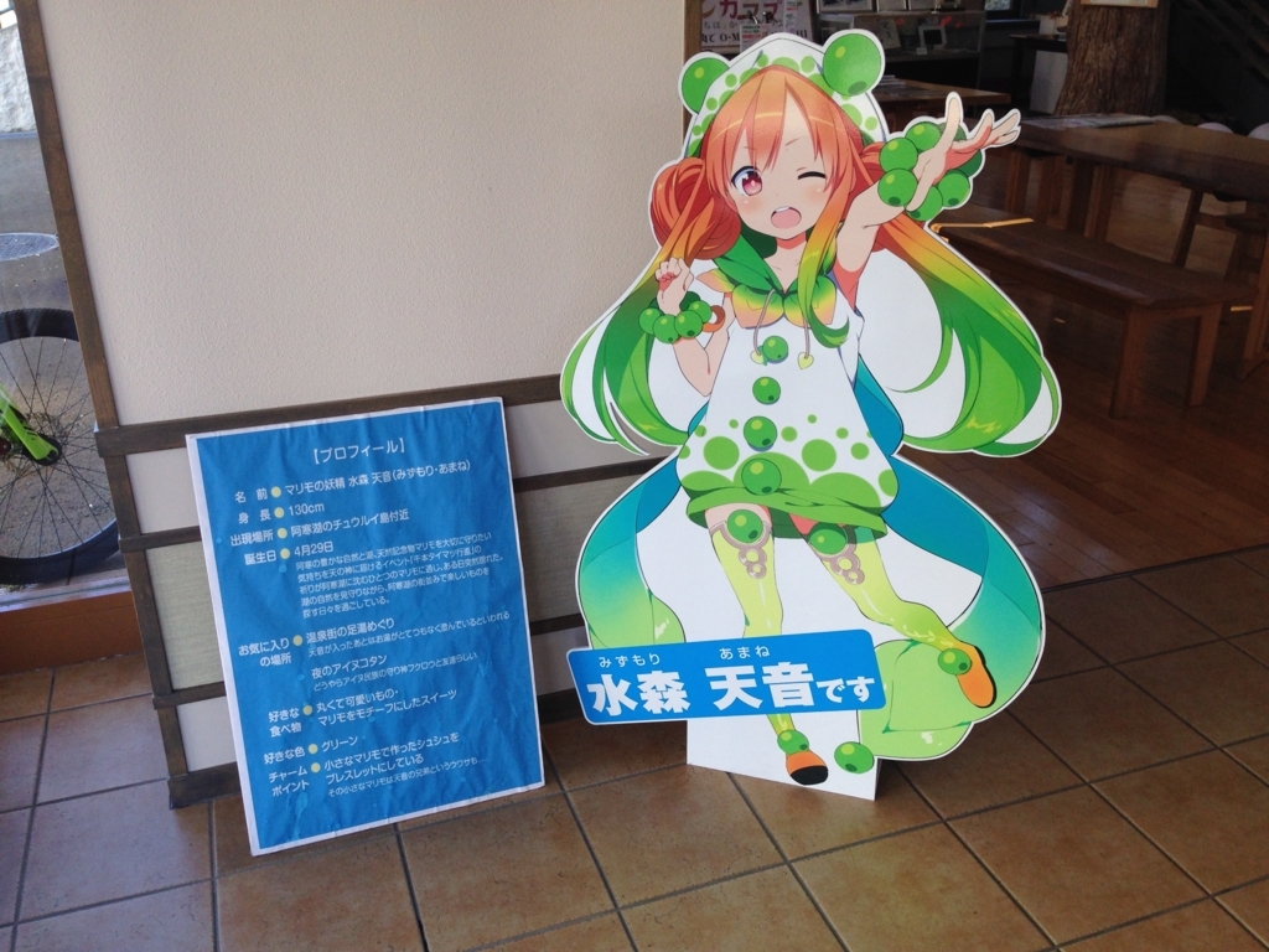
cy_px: 476
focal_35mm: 33
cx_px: 634
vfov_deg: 42.9
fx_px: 1210
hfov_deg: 55.4
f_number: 2.4
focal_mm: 4.12
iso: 64
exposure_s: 1/120
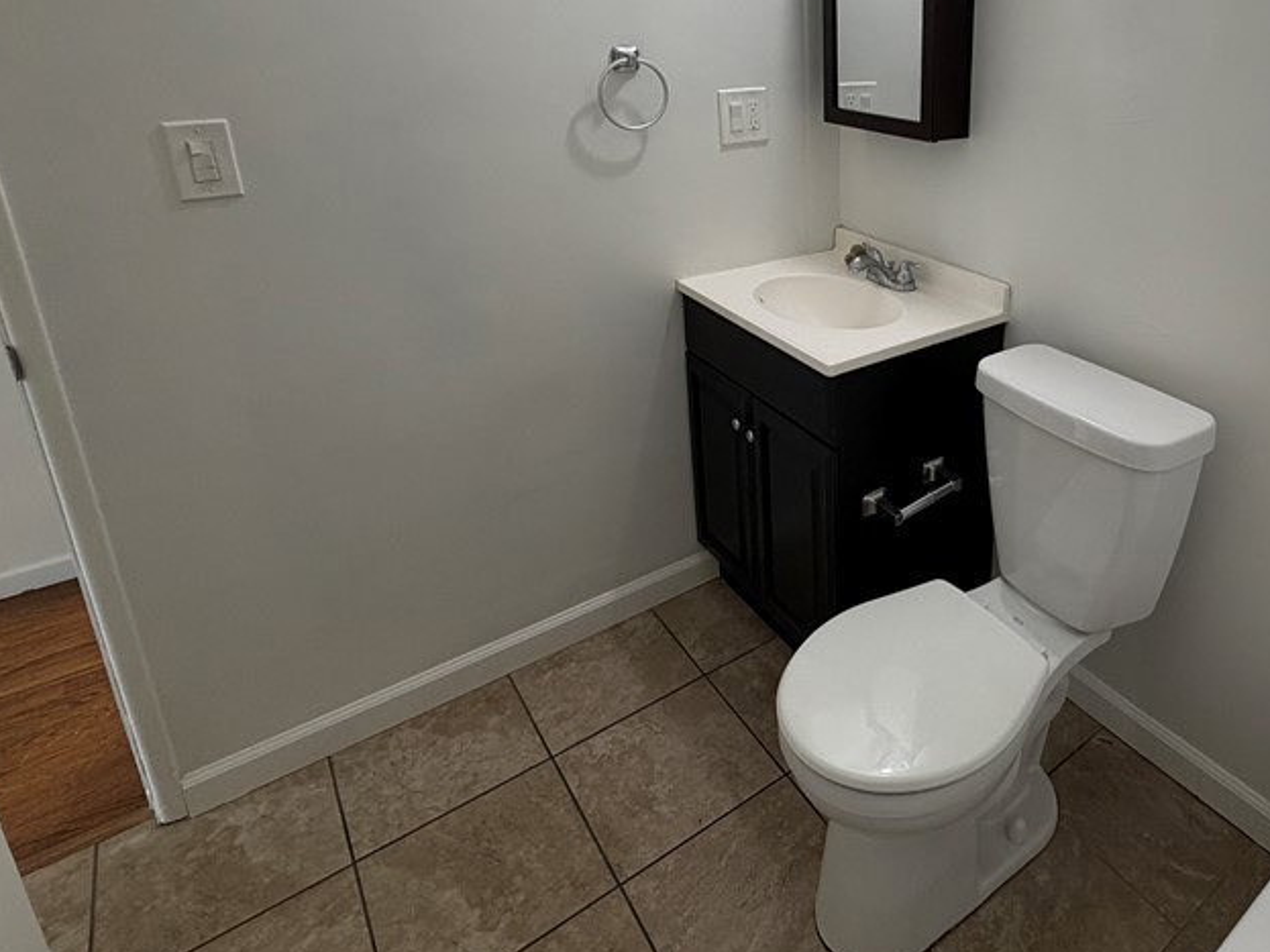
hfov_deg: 69.9
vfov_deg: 56.5
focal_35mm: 23
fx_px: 844
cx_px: 925
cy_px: 261
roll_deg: +0.5
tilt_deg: -17.0
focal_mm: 2.22
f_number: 2.2
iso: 160
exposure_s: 1/60
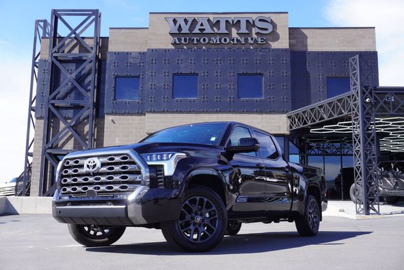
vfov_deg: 33.1
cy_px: 135
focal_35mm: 40
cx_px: 202
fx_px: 455
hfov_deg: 47.9
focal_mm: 27
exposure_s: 1/100
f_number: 8
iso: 100
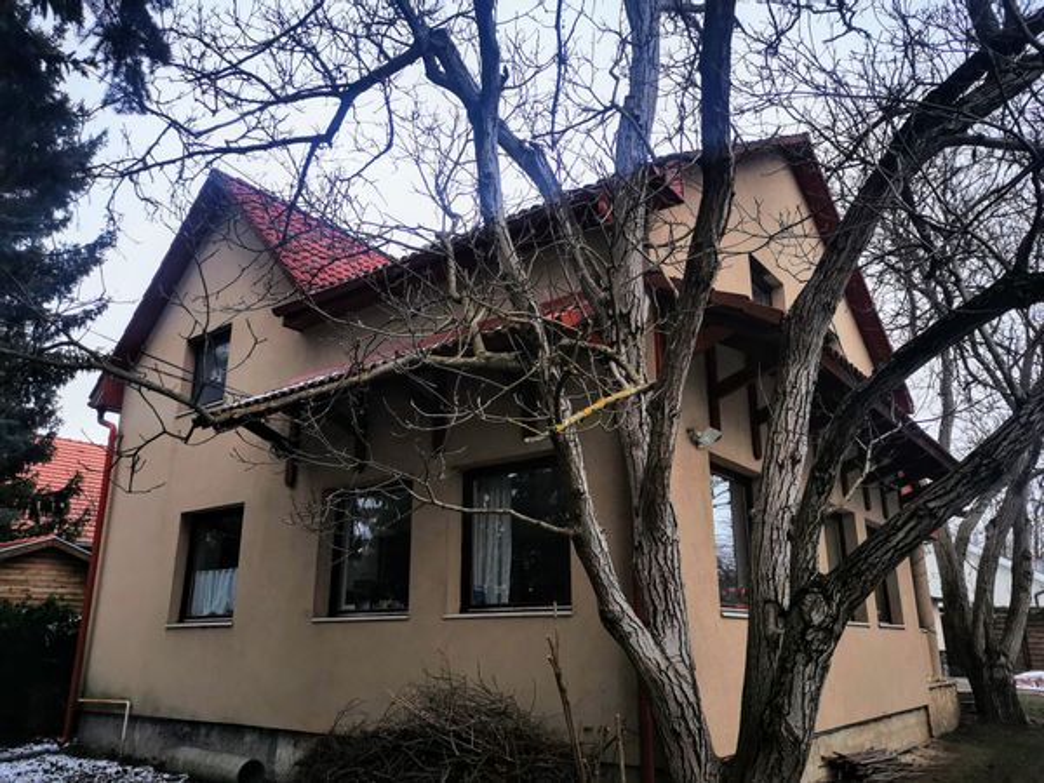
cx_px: 522
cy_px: 392
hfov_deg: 65.3
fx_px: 814
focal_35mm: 27
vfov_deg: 51.4
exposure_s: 1/100
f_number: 1.8
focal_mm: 5.58
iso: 160
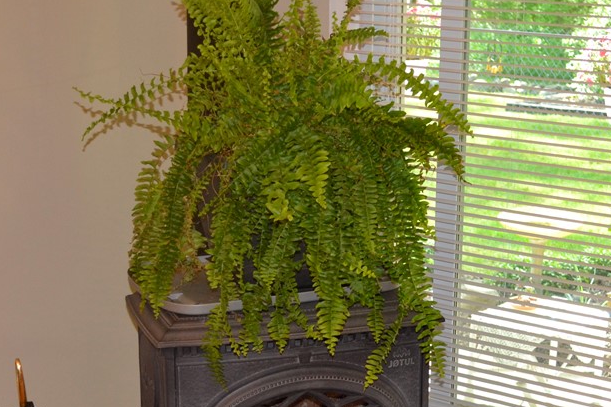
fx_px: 1357
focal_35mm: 80
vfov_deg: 16.9
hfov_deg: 25.4
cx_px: 326
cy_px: 342
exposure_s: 1/60
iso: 640
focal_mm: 30
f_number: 4.5
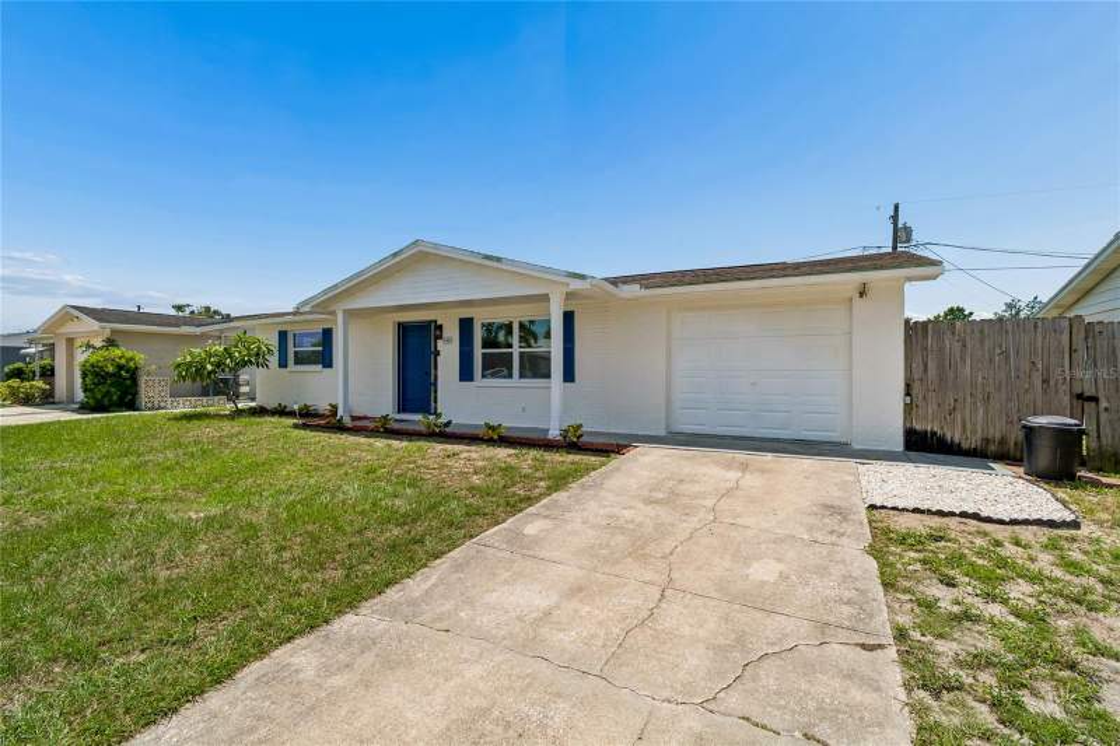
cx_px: 560
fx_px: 467
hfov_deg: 100.4
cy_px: 373
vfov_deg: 77.3
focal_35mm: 15
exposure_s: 1/2000
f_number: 7.1
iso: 200
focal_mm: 10
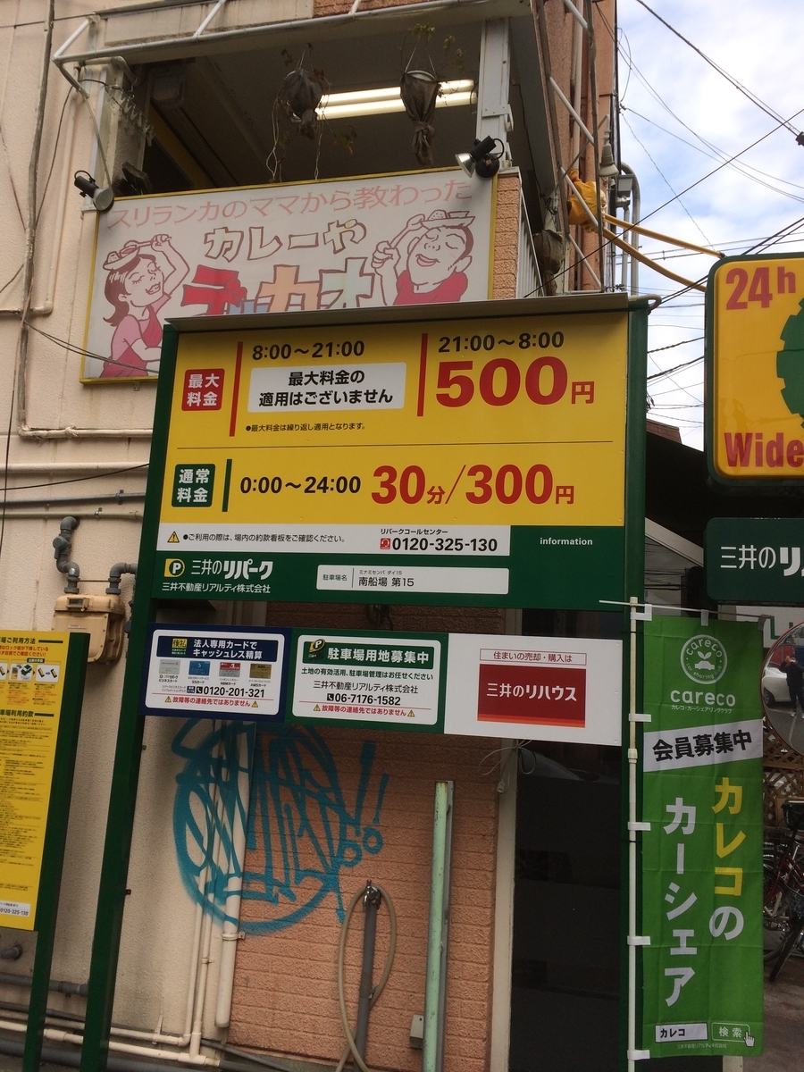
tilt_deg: +8.6
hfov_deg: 48.2
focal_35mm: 29
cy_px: 536
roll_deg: -2.1
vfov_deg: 61.7
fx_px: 898
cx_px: 402
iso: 32
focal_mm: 4.15
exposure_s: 1/631
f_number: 2.2
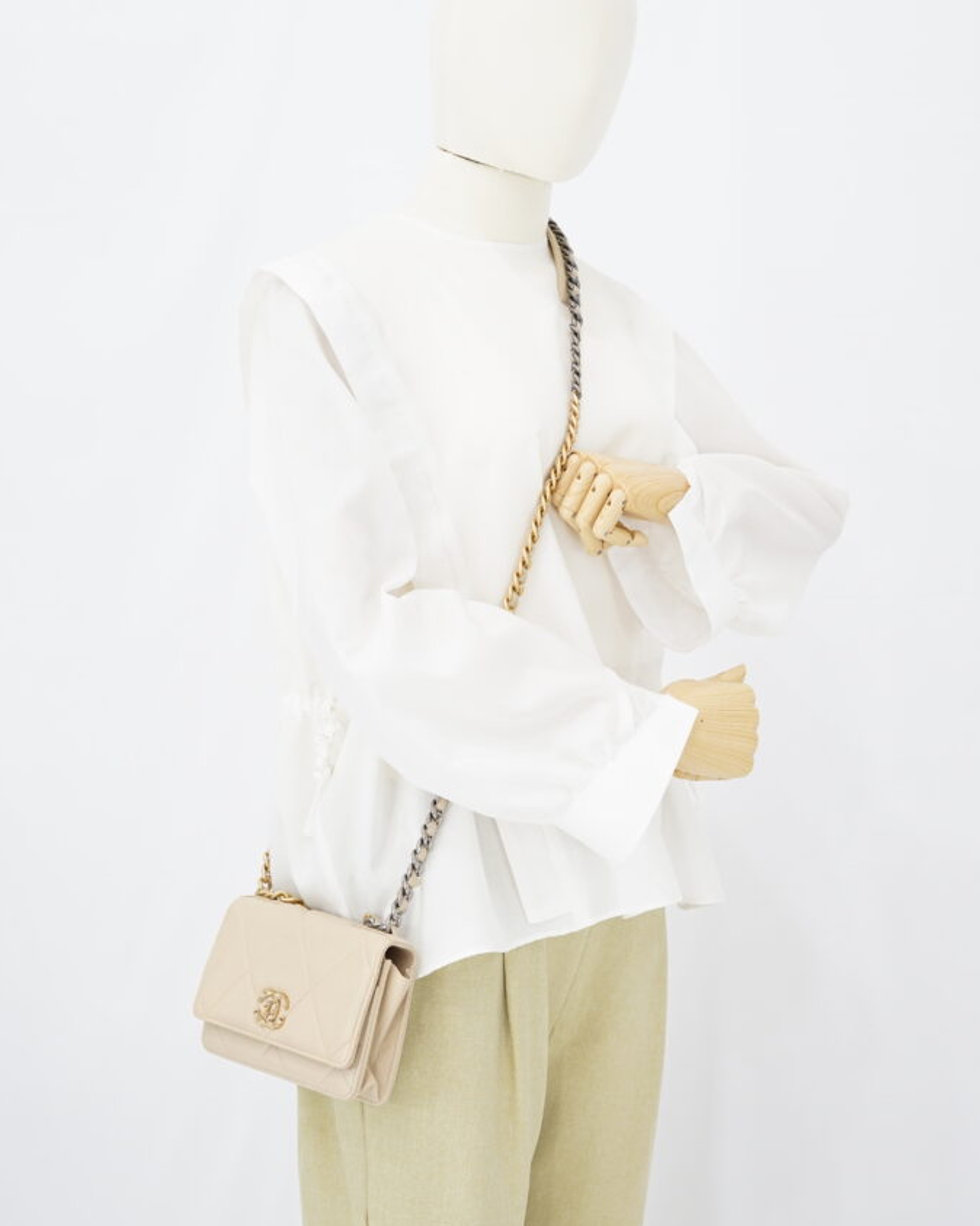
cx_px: 494
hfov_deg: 26.7
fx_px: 2067
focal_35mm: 57
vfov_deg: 33.0
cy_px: 580
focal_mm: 50
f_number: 6.3
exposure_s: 1/6
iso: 640
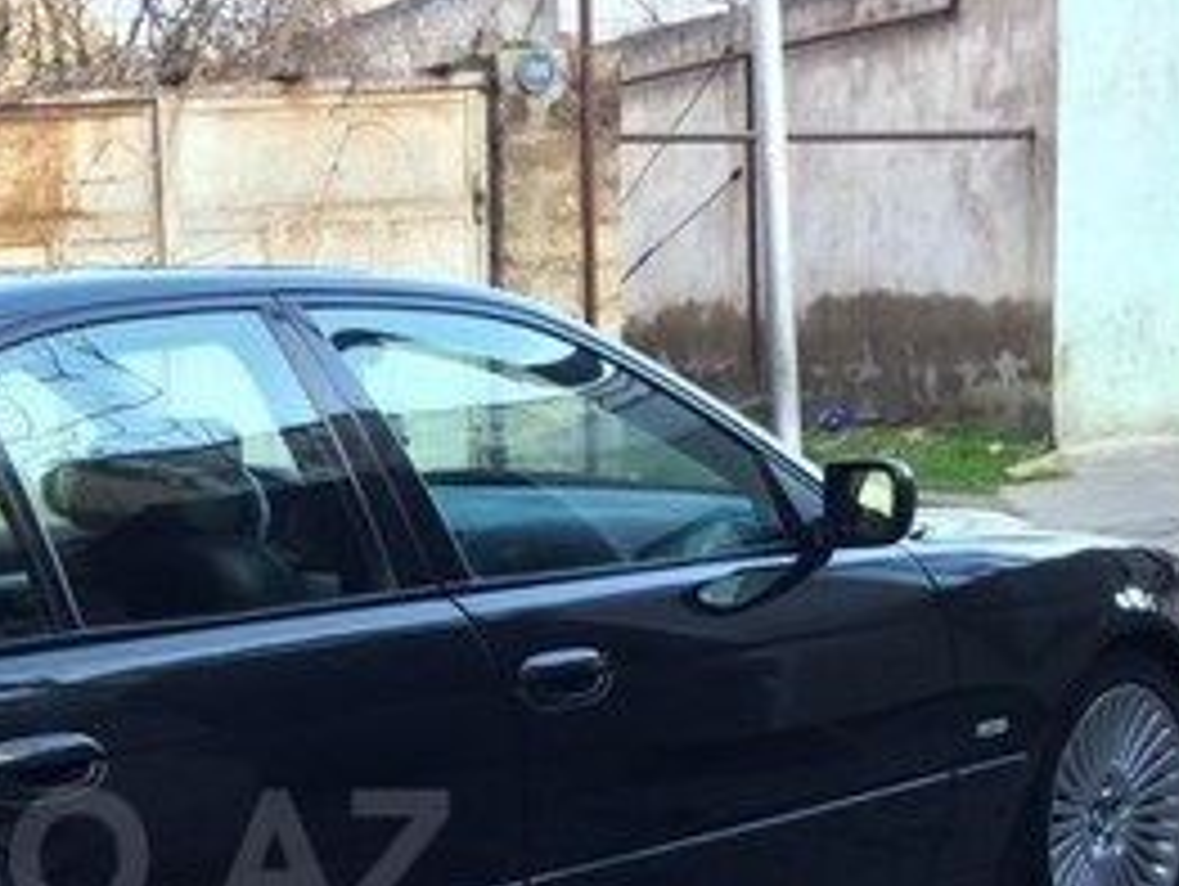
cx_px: -9
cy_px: 857
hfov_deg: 25.3
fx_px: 2489
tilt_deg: -9.0
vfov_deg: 19.7
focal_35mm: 73
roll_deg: +4.1
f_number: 2.2
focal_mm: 4.15
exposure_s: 1/100
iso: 40
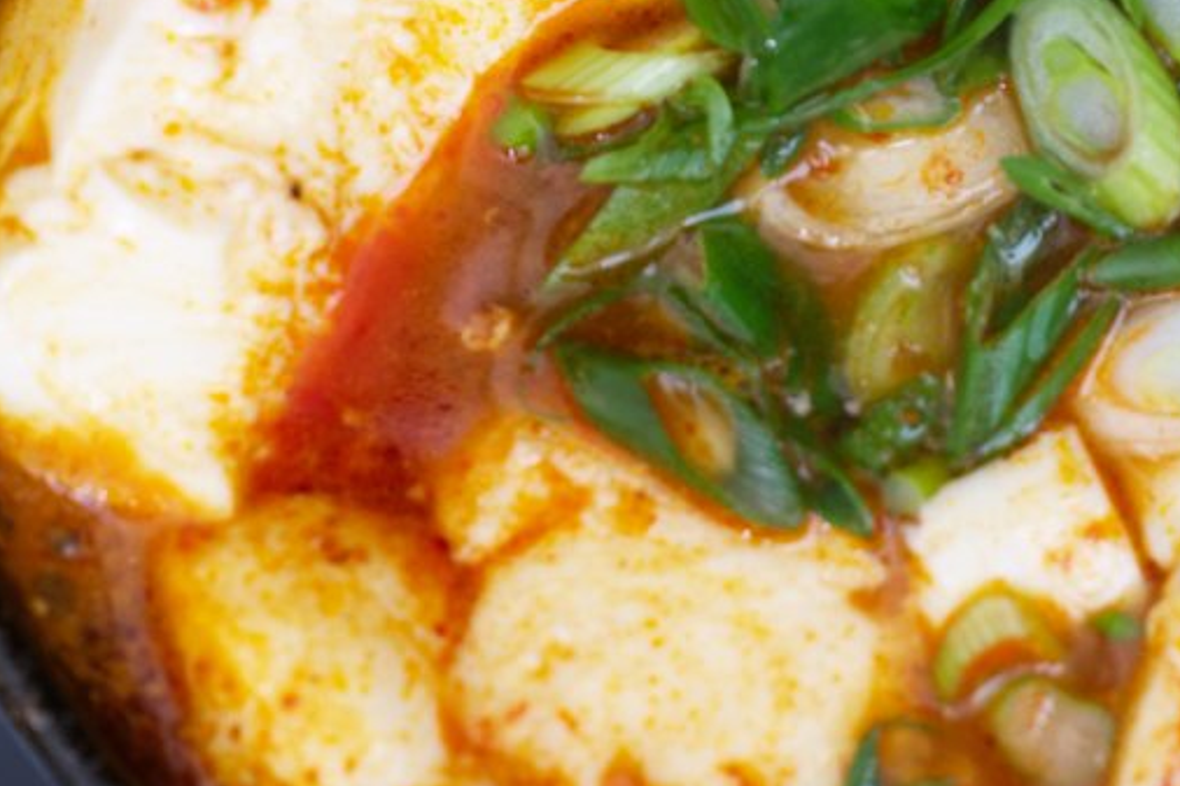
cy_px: -55
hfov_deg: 12.3
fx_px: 5439
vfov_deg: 8.2
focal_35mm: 166
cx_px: 1152
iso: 1000
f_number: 7.1
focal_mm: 70
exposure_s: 1/250
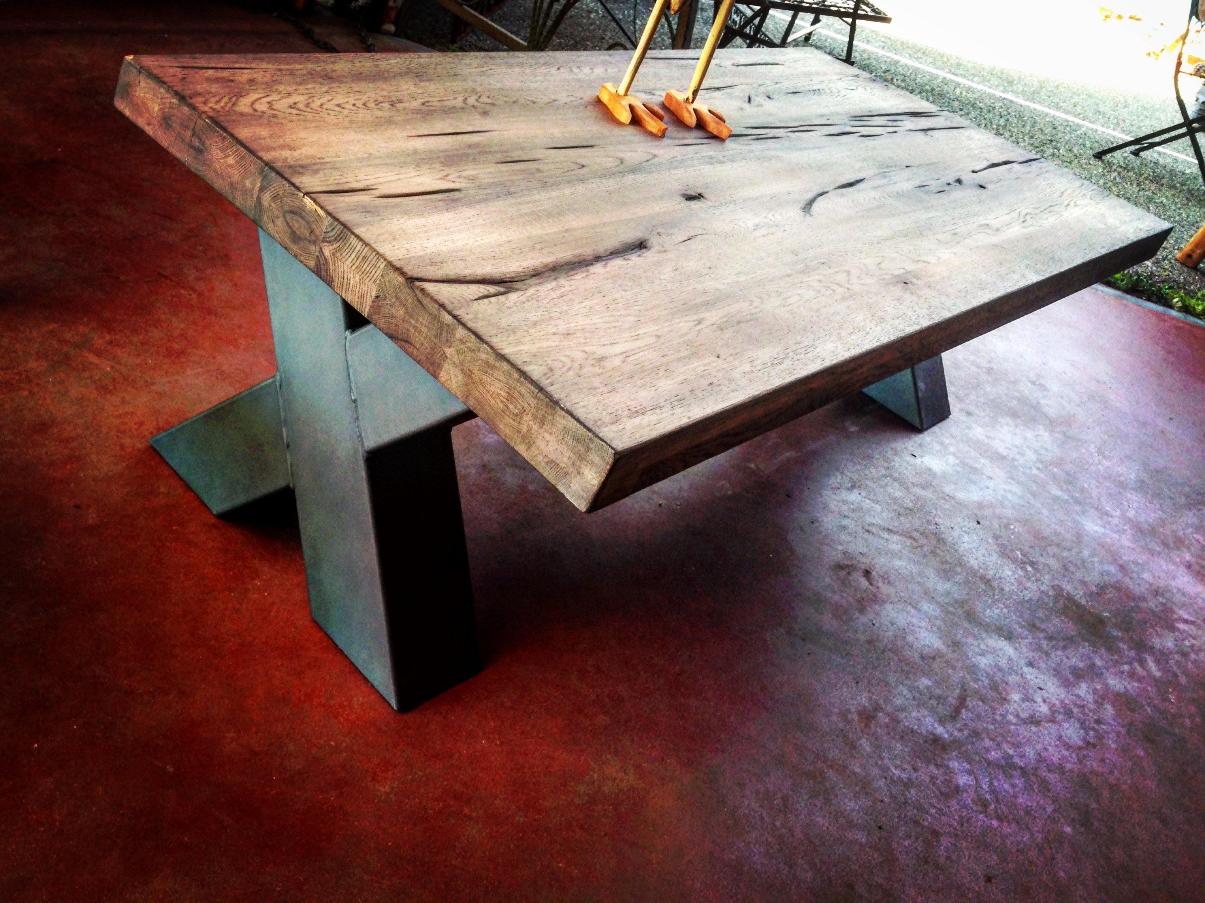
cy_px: 452
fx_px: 1149
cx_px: 602
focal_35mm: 33
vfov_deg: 42.9
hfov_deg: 55.4
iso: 64
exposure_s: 1/120
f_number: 2.4
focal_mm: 4.12
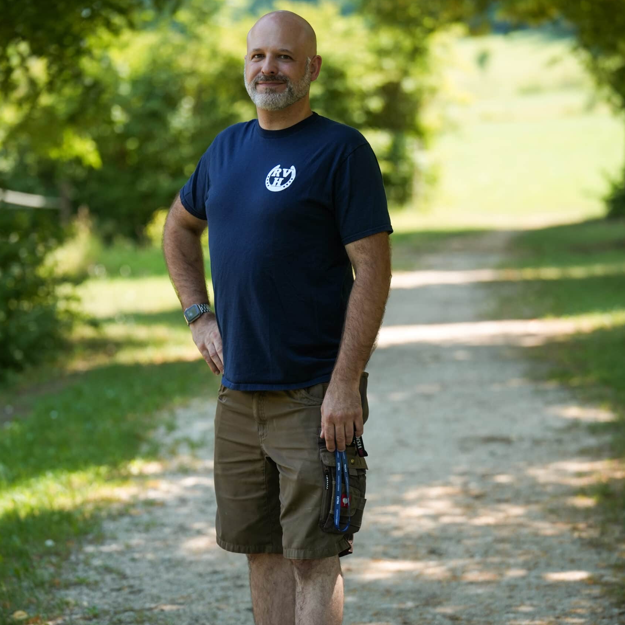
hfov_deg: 12.5
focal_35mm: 140
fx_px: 2860
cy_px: 350
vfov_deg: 12.5
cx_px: 312
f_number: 2.8
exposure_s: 1/800
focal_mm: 109
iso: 250
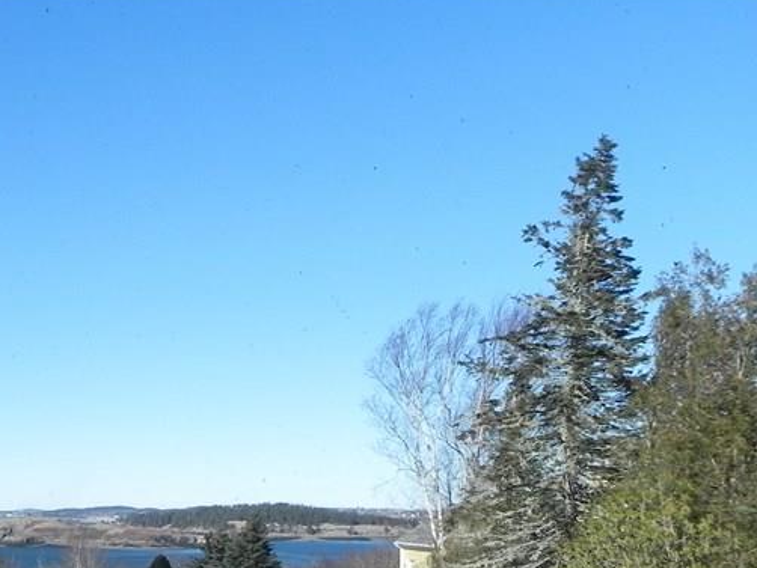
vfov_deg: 26.2
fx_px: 1160
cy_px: 560
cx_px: 60
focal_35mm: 53
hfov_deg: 34.0
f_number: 6.3
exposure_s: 1/305
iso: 160
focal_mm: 4.6
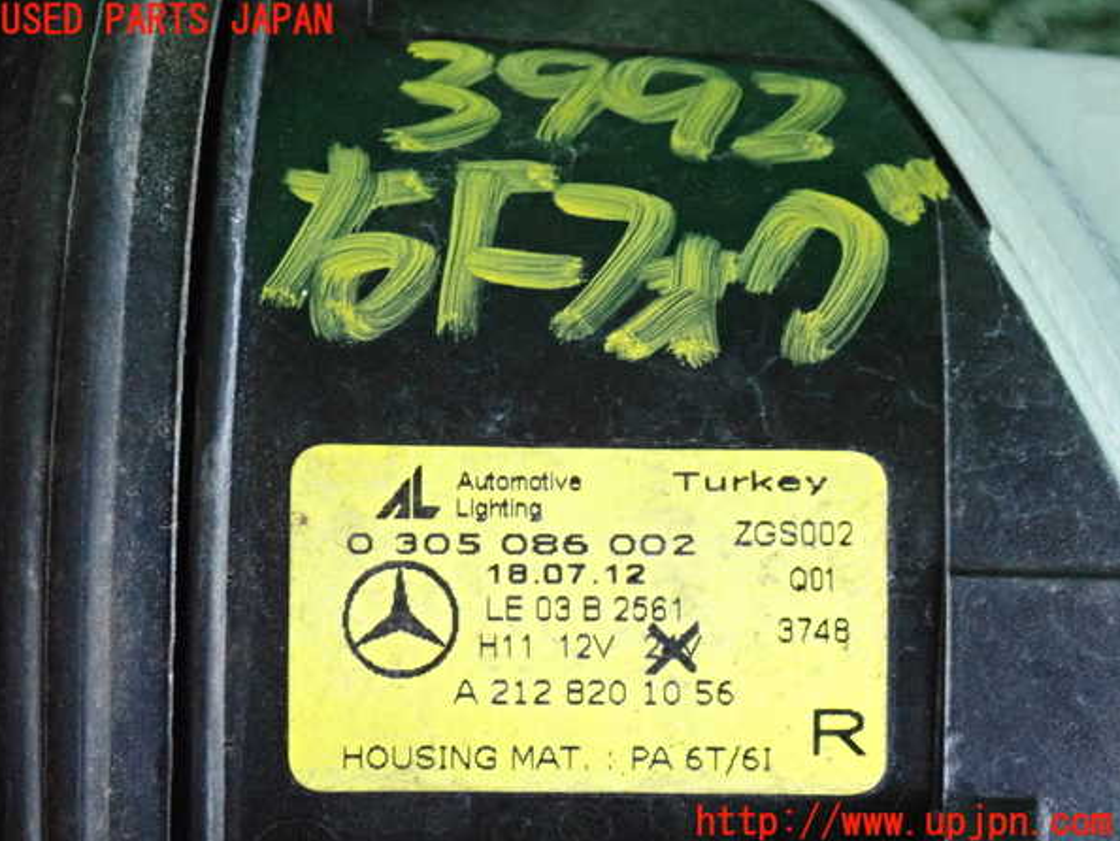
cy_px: 422
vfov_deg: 14.7
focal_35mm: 101
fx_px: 3269
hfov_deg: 19.4
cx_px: 556
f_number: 4.9
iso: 3200
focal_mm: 18
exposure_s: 1/125
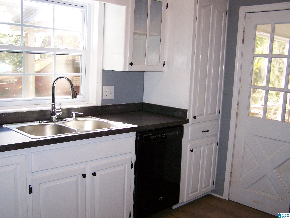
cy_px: 109
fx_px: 319
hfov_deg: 48.9
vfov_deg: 37.8
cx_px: 145
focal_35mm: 38
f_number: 2.8
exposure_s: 1/60
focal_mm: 6.3
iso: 160
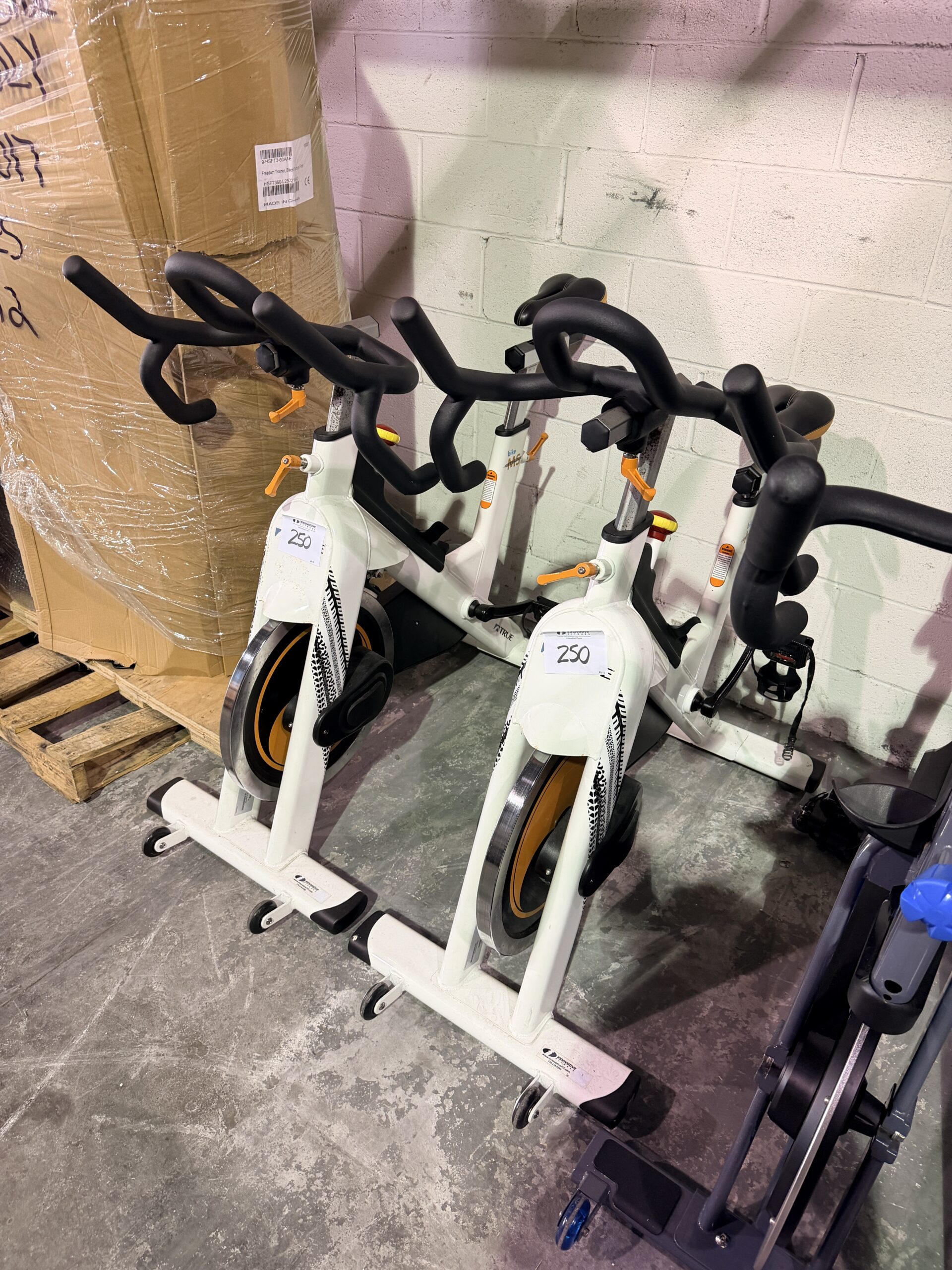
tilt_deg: -32.9
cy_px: 635
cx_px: 476
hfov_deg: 56.8
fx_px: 880
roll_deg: -2.4
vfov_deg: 71.6
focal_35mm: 24
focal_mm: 6.76
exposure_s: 1/60
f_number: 1.78
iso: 250
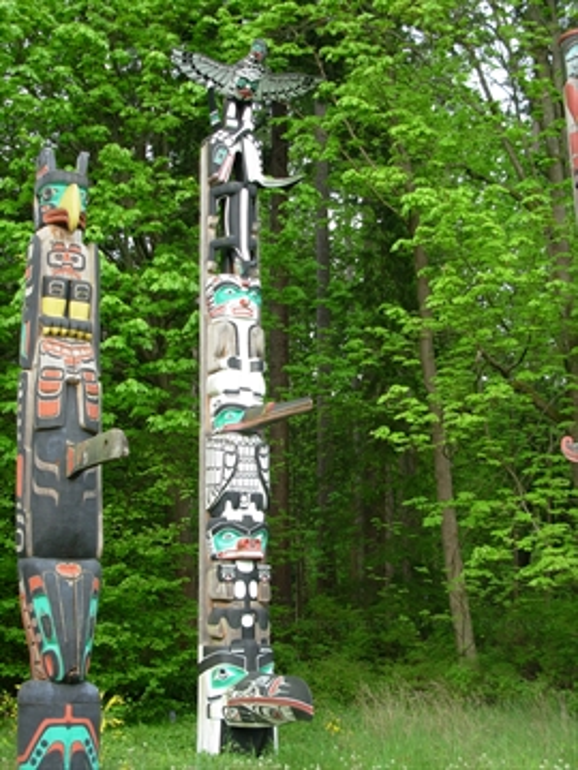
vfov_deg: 33.2
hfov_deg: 25.2
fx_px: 1291
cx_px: 289
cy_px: 385
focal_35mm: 58
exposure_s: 1/95.9
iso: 50
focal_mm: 9.5
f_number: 3.3
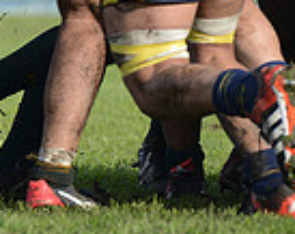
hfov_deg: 2.5
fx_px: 6769
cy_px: -143
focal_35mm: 777
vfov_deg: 2.0
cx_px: -233
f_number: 4
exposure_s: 1/2500
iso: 500
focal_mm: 195
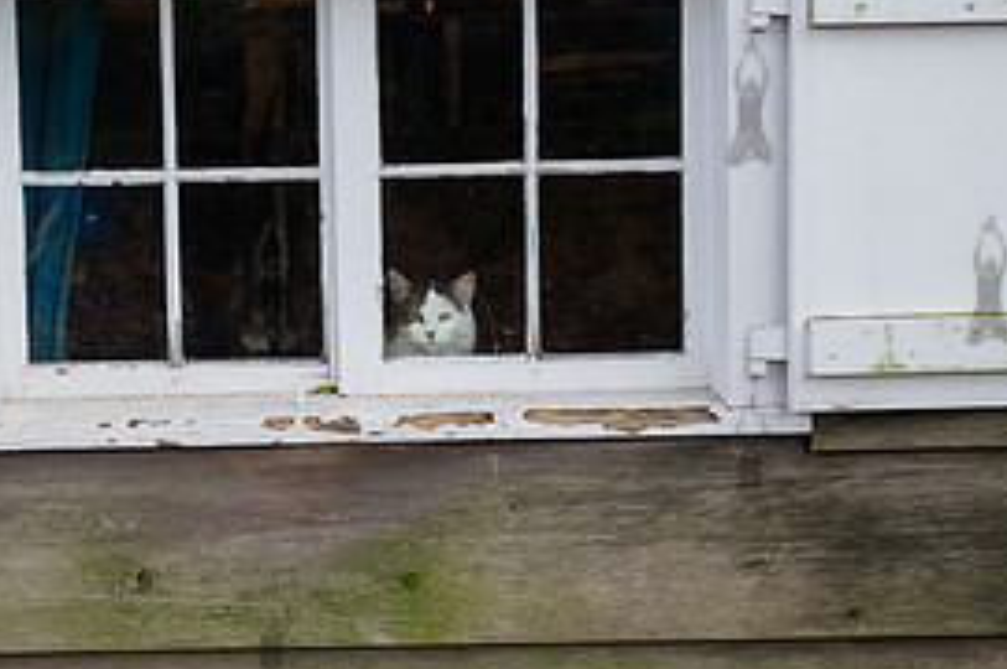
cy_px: 279
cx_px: 268
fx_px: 2095
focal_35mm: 75
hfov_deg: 26.7
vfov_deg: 18.1
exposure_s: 1/250
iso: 1000
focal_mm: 35
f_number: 4.5
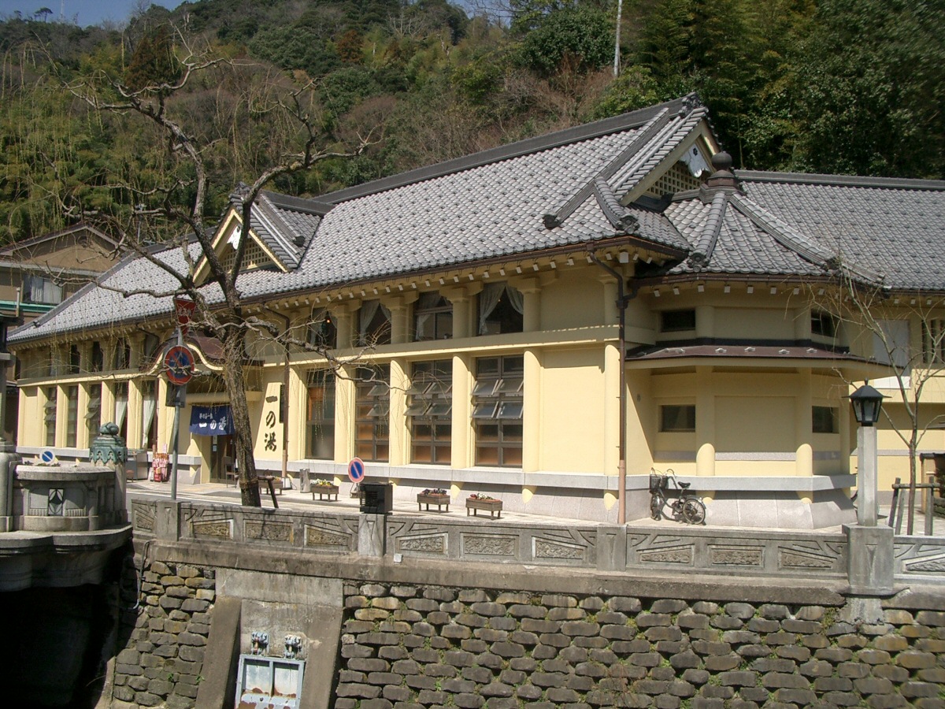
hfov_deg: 52.6
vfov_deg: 40.7
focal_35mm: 35
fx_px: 955
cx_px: 472
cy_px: 354
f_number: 4.3
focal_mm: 5.8
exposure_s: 1/400
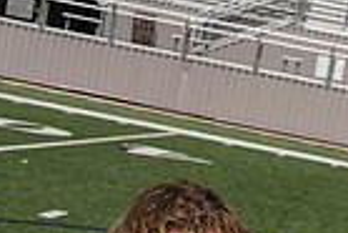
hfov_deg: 11.3
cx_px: 243
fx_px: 1751
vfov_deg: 7.2
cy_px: 551
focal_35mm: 181
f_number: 11
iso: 100
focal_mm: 56
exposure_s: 1/250
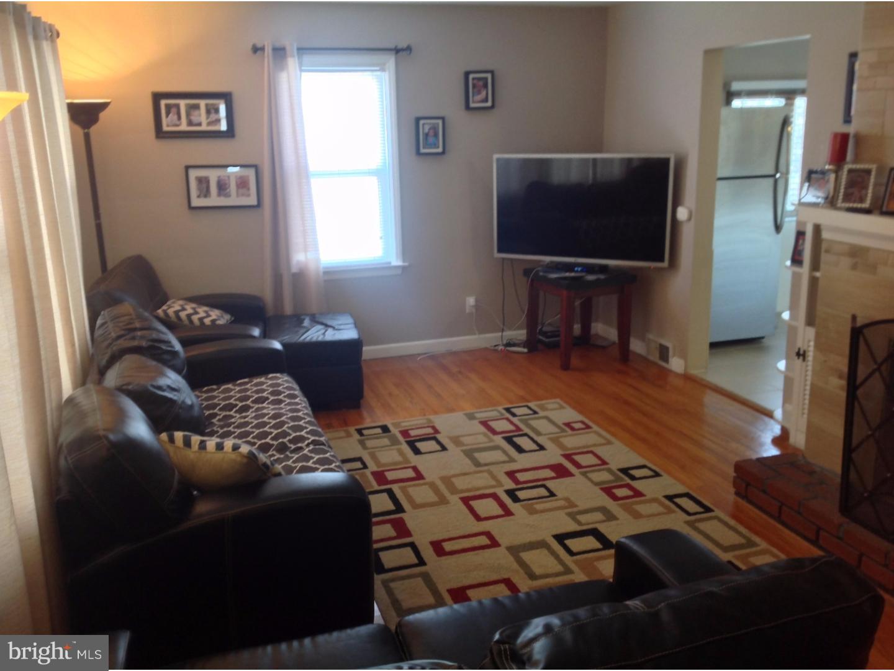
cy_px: 336
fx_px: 904
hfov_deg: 52.6
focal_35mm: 35
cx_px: 447
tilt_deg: -15.0
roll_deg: +0.7
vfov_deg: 40.7
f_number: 2.4
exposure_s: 1/15
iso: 80
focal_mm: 4.28
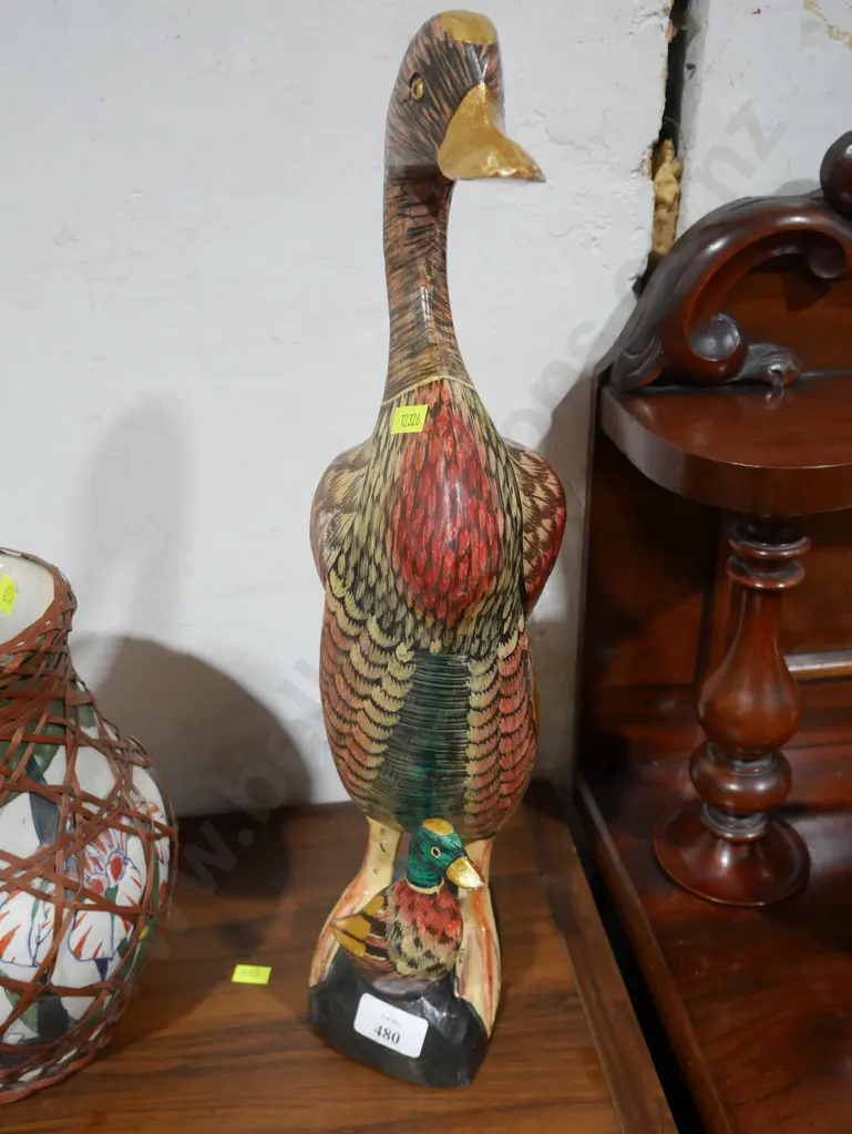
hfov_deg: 39.7
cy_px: 567
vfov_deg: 51.3
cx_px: 426
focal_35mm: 36
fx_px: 1180
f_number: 4
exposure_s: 1/60
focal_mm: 18
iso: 640
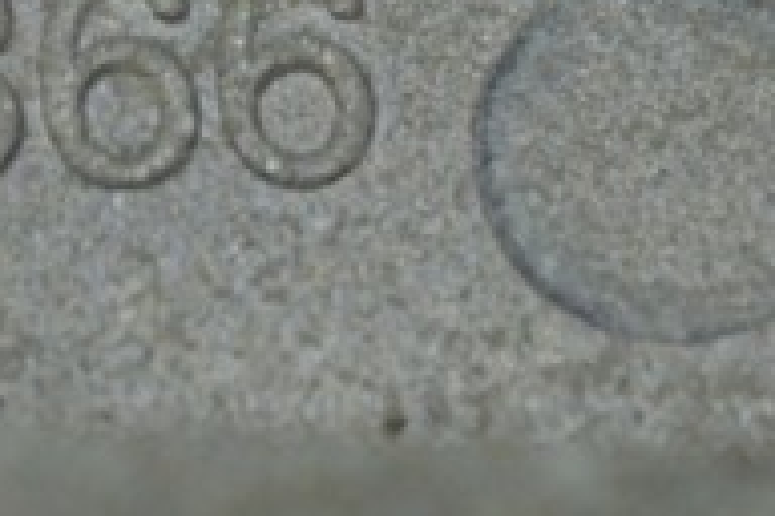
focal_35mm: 275
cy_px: -103
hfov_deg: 7.4
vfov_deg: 5.0
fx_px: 5912
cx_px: -283
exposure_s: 1/40
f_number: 5.6
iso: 400
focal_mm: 55
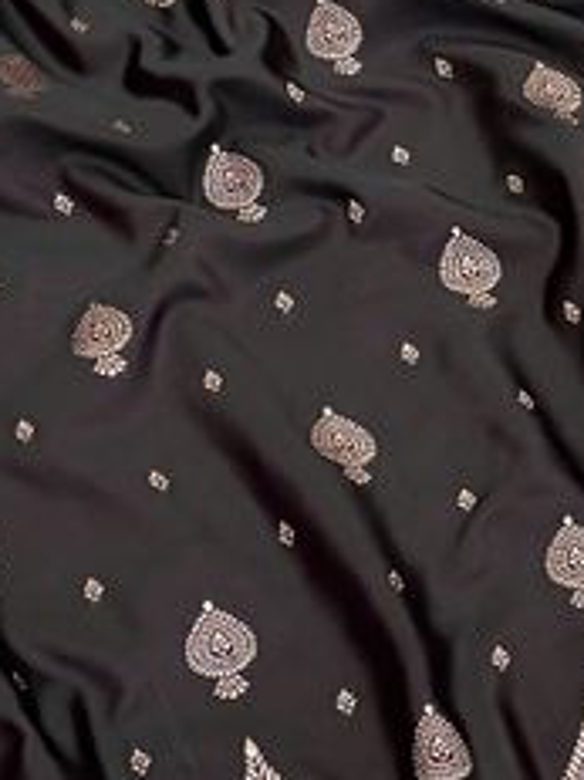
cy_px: 412
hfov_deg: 15.3
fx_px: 2026
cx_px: 837
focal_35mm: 90
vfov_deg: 21.8
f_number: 1.6
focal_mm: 4.2
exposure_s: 1/50
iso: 80
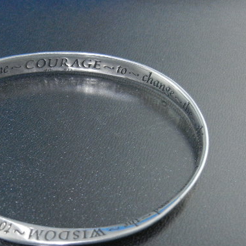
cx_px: 65
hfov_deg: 29.1
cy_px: 146
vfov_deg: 29.5
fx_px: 466
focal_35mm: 58
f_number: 7.4
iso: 800
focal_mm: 7.1
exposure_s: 1/30
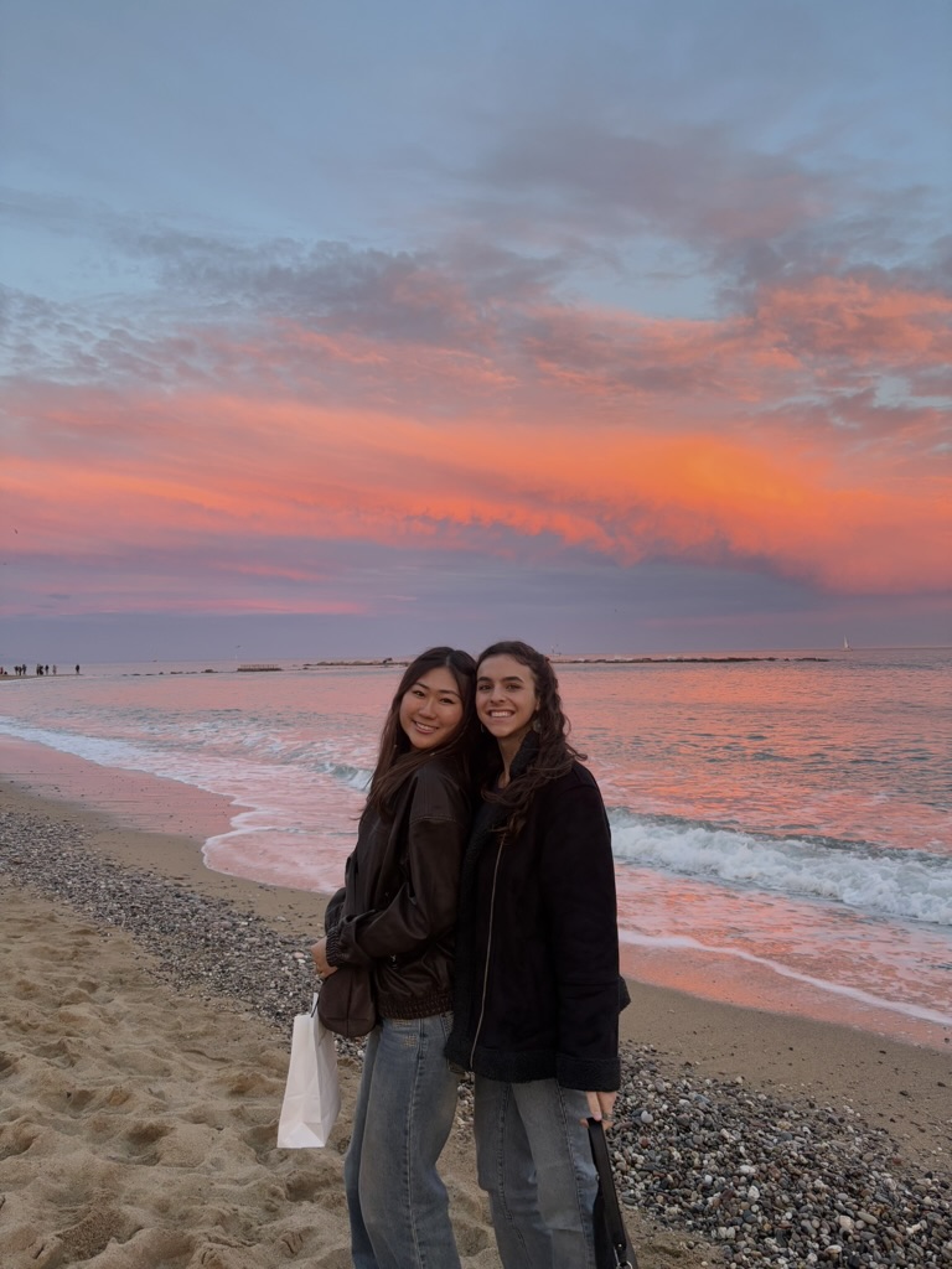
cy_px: 634
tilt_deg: +1.8
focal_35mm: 26
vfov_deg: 67.3
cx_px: 476
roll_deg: +0.7
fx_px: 953
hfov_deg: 53.1
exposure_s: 1/96
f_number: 1.6
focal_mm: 5.96
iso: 125
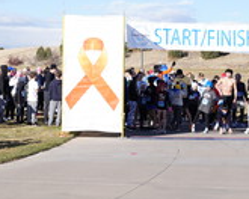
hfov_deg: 15.9
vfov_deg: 12.9
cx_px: 21
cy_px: 52
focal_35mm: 119
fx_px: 877
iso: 320
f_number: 5
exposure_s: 1/1250
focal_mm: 38
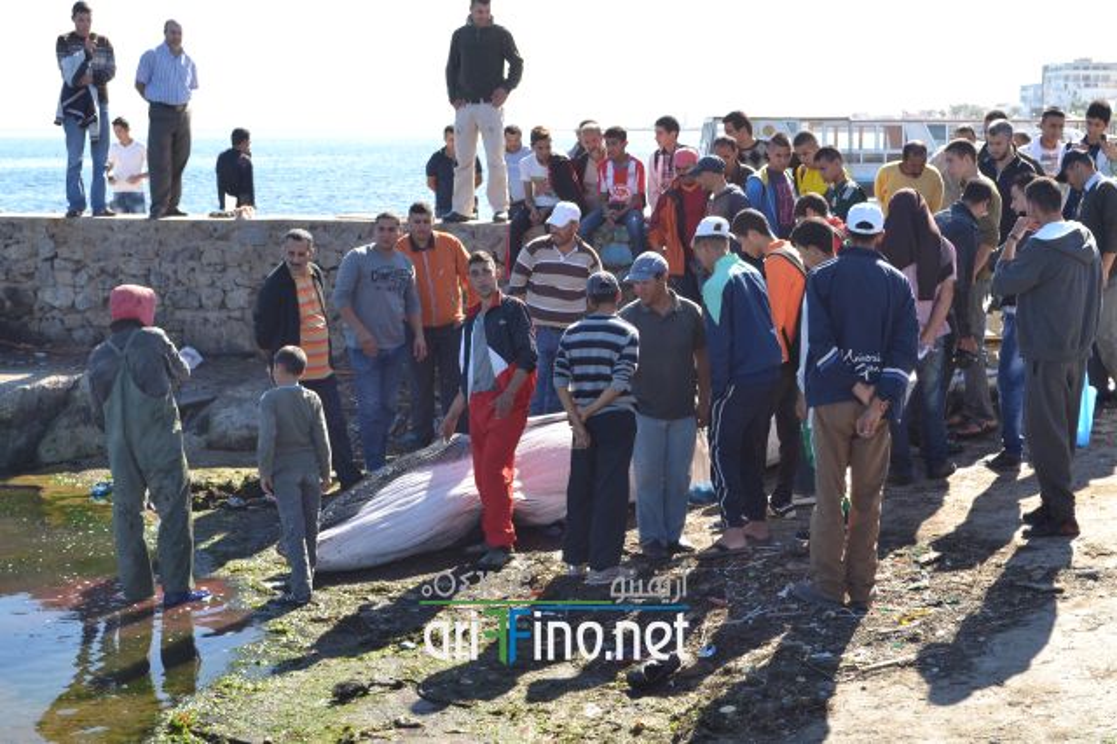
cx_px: 558
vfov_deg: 22.6
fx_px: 1861
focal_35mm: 60
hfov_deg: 33.4
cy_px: 372
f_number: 7.1
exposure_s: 1/200
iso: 100
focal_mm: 40
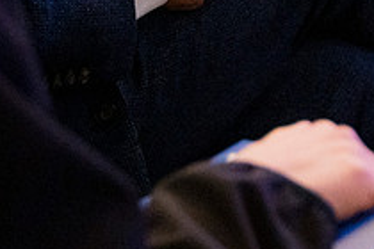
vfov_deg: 7.2
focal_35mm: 188
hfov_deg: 10.9
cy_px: -66
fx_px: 1953
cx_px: 171
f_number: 4
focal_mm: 68
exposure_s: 1/200
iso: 4000
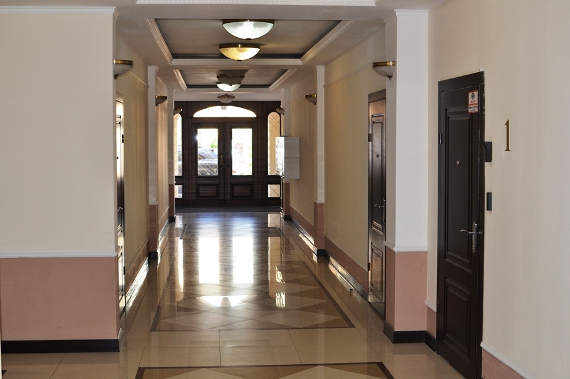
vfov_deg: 25.7
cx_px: 285
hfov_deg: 37.9
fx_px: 831
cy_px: 190
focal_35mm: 52
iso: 400
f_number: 4
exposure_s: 1/100
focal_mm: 35
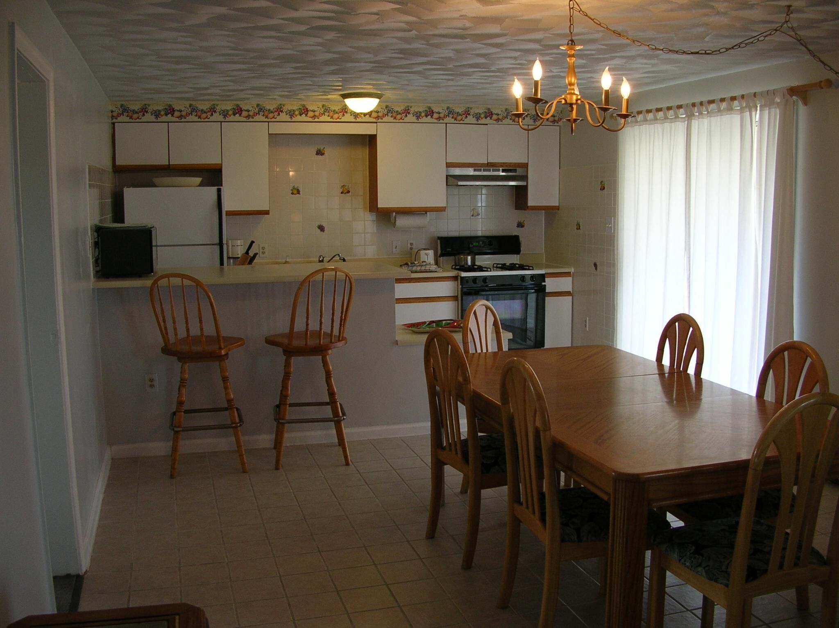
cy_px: 314
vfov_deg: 40.6
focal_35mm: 35
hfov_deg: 52.7
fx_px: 848
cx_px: 420
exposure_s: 1/38
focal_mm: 5.8
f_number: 2.8
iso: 50
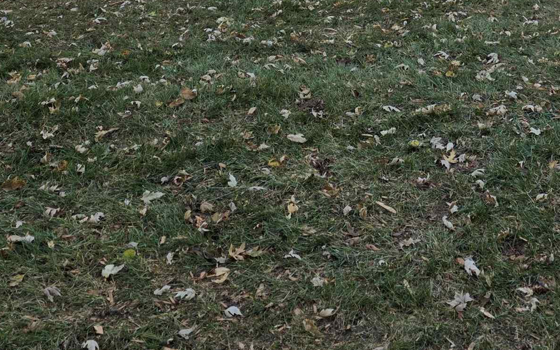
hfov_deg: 32.3
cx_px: 351
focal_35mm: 63
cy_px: -156
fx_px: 961
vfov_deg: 18.5
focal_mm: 6.3
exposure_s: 1/180
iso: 80
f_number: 1.7
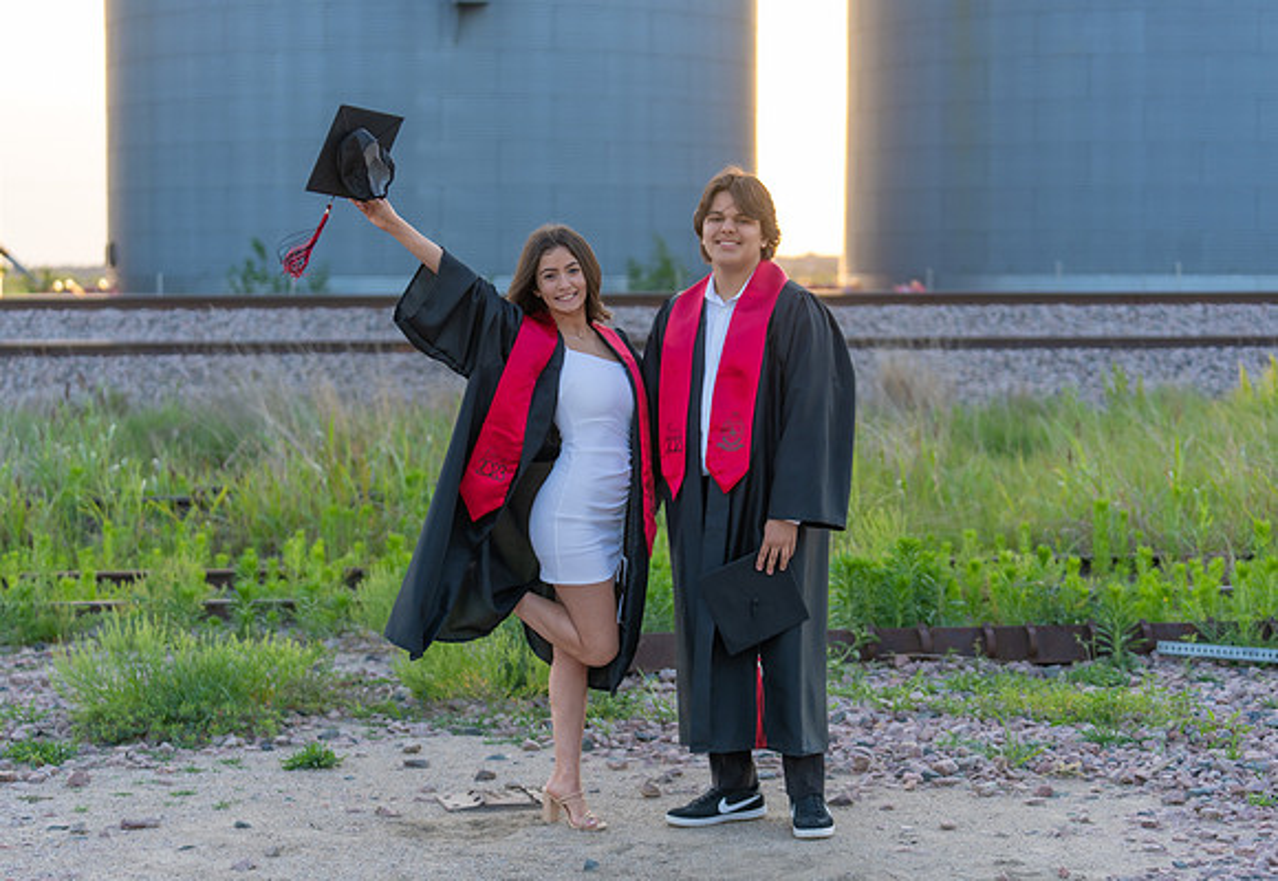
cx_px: 604
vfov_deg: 18.3
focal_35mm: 76
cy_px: 458
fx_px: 2729
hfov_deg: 26.3
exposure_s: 1/250
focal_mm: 70
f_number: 2.8
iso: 160
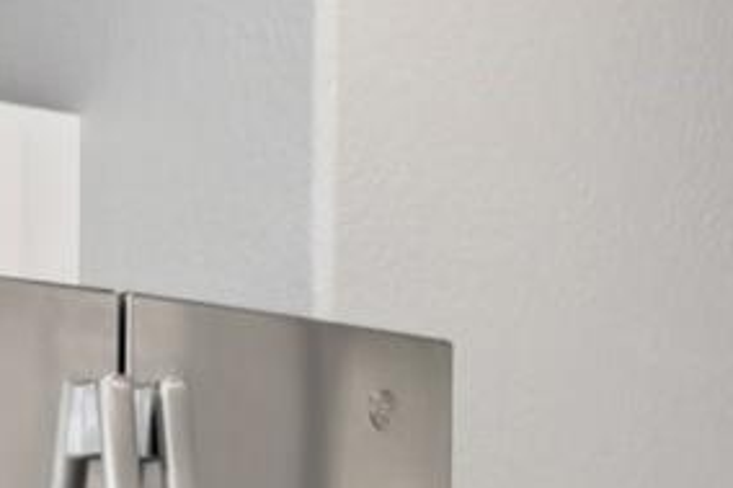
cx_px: -560
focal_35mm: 124
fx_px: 2523
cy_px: 775
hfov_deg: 14.6
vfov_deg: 10.6
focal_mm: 22
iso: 400
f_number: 8
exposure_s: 1/20
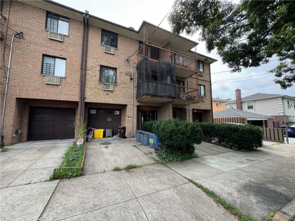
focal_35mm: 14
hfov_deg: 102.1
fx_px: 119
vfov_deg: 85.7
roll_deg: +0.4
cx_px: 148
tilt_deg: +6.7
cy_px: 110
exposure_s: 1/195
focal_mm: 2.22
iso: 40
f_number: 2.2
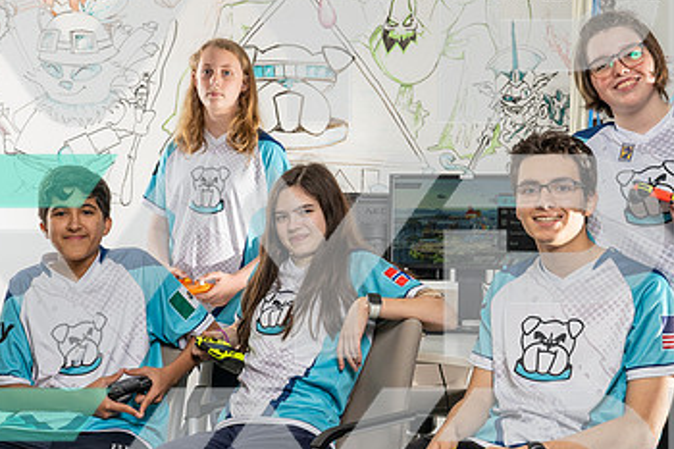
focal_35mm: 63
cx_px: 406
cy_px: 257
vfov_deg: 21.5
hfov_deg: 31.8
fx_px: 1179
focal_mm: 38
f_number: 8
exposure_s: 1/250
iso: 400
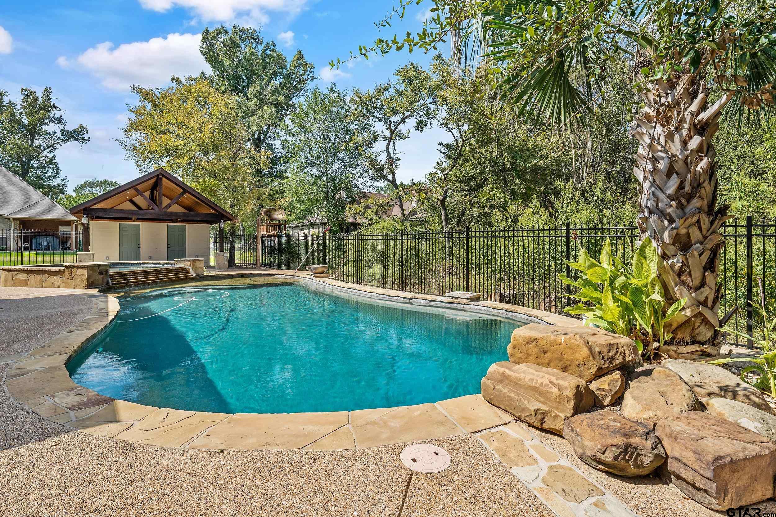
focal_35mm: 17
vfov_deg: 70.4
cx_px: 388
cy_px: 258
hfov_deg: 93.3
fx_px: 366
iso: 800
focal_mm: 17
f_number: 8
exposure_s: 1/800
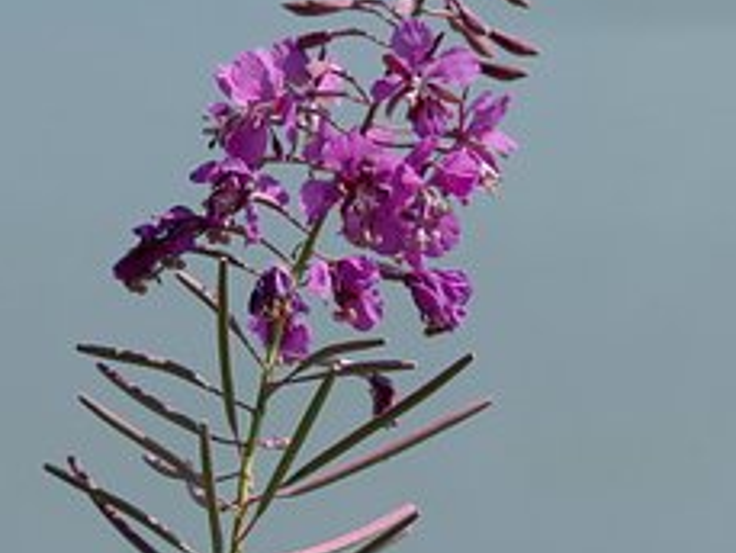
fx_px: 9277
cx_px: 437
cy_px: 154
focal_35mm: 436
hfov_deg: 4.5
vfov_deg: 3.4
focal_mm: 135
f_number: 10
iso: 200
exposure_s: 1/400
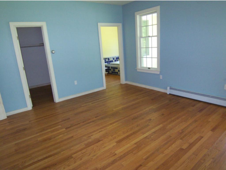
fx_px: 150
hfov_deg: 73.9
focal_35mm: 23
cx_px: 113
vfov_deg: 58.9
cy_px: 85
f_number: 2.8
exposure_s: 1/30
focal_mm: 3.8
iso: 200
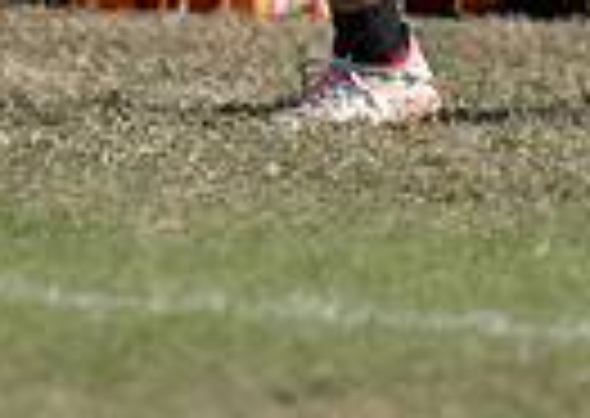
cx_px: 687
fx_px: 33310
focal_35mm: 1992
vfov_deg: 0.7
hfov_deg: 1.0
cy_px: -625
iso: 100
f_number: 2.8
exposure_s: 1/2000
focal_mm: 200
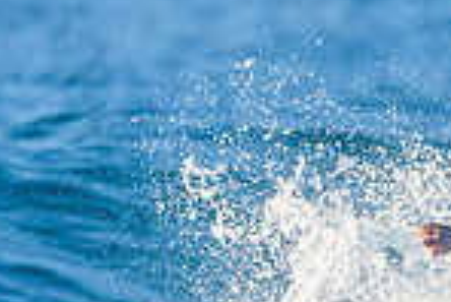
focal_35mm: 1960
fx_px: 24578
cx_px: 454
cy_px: 322
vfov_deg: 0.7
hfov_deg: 1.1
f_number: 5.6
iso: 450
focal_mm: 500
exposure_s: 1/2000
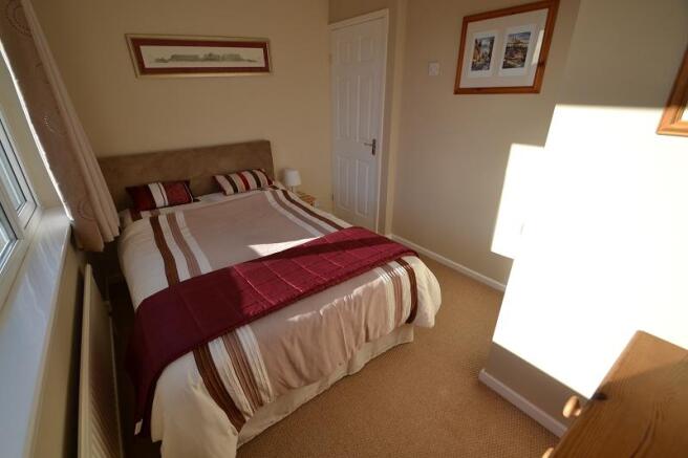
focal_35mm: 15
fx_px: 287
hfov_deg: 100.4
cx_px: 344
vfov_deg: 77.3
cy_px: 229
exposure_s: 1/160
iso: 100
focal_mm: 10
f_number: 6.3
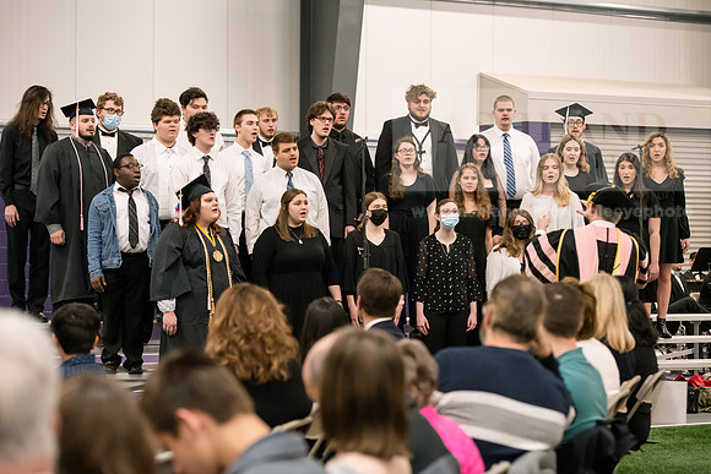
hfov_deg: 22.6
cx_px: 356
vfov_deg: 15.2
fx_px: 1778
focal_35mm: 90
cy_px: 237
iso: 2500
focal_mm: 90
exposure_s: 1/200
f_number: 3.5
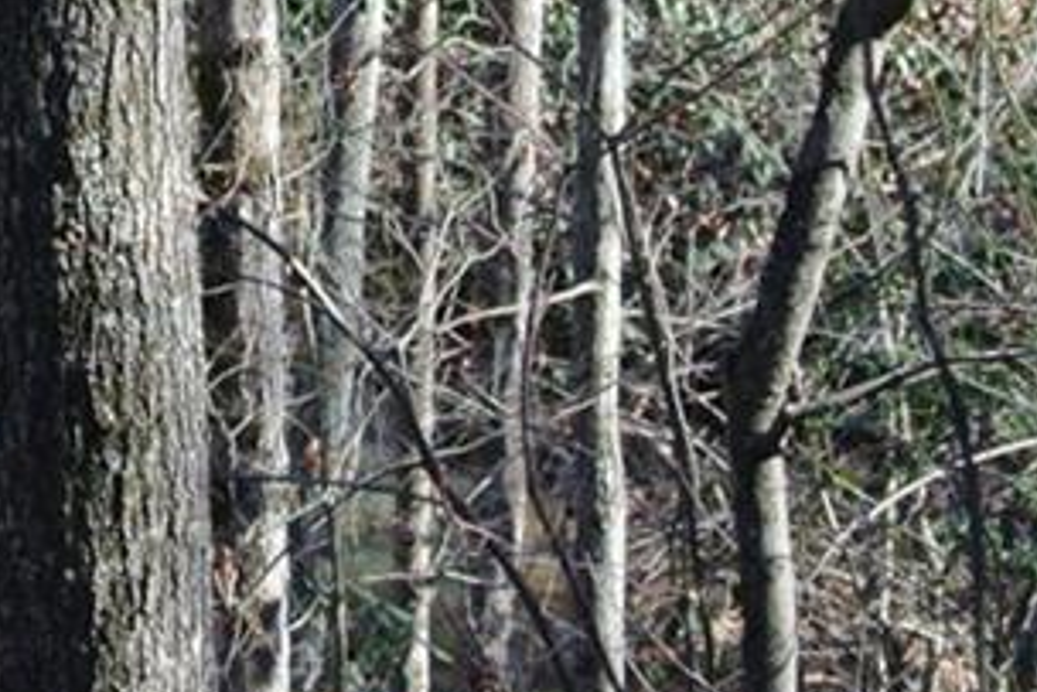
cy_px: -109
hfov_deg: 7.4
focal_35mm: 273
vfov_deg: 5.0
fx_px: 7867
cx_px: -406
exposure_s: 1/100
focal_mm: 30
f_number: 5.6
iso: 100
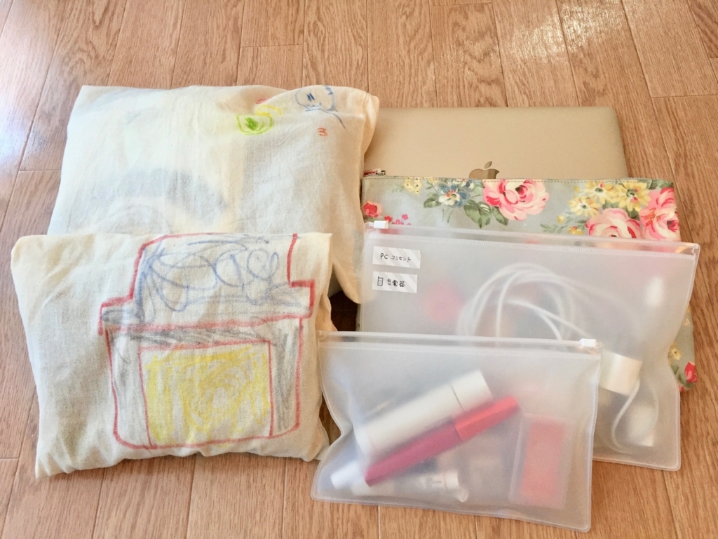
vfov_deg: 48.2
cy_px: 270
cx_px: 359
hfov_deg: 61.7
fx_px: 602
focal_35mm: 29
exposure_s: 1/30
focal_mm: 4.15
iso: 50
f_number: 2.2
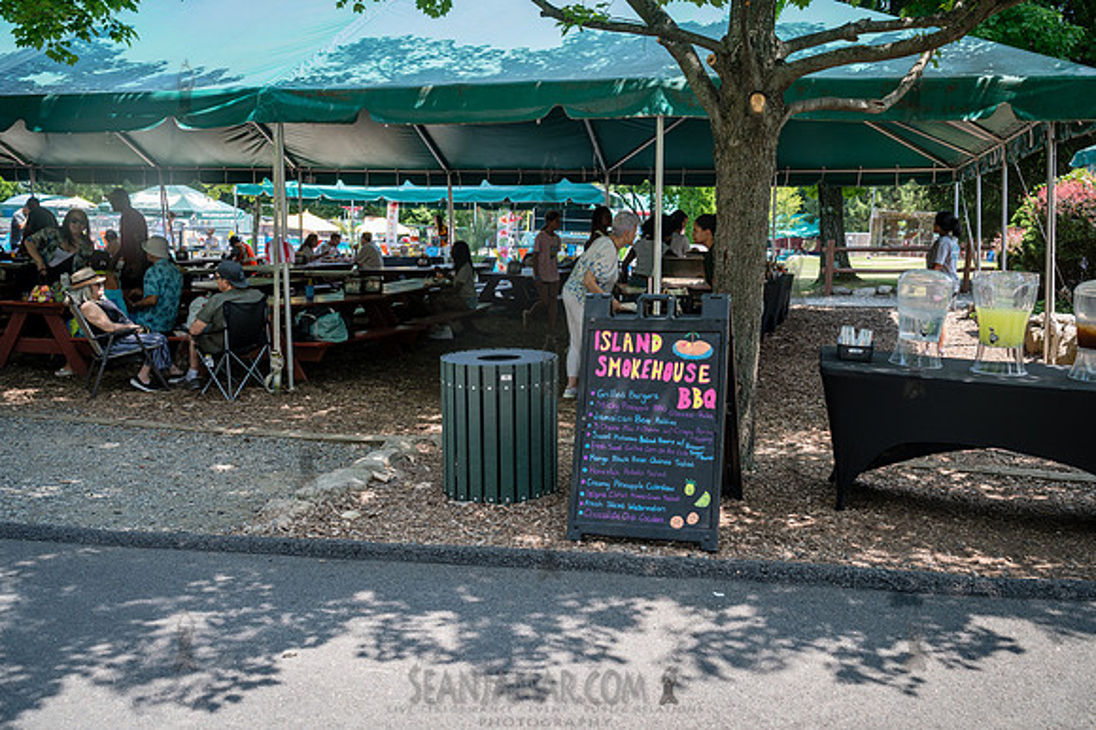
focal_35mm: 35
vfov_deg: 37.5
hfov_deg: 54.0
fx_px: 1074
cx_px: 548
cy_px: 365
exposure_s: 1/400
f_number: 4.5
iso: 400
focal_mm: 35
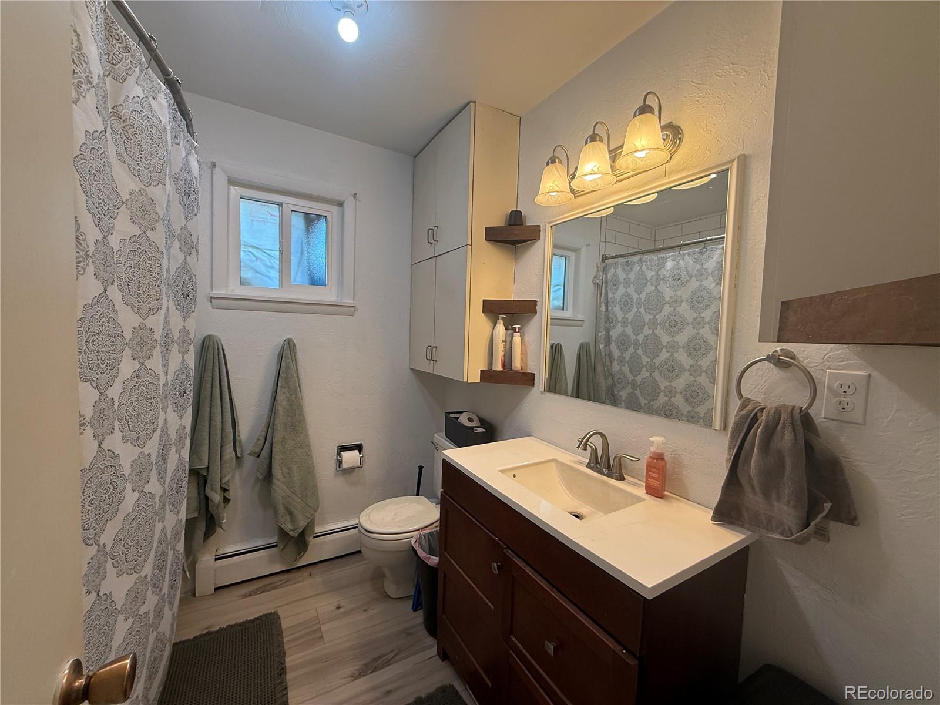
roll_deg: -2.2
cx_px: 470
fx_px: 380
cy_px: 352
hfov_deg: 102.1
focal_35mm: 14
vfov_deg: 85.7
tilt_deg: -2.7
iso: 80
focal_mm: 2.22
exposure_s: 1/120
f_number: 2.2
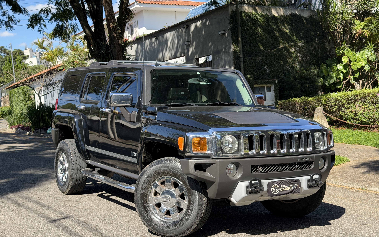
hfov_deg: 39.6
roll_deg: +4.4
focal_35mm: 51
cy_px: 121
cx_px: 190
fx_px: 527
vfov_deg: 25.3
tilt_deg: -1.5
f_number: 1.78
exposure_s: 1/1377
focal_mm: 6.76
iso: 80
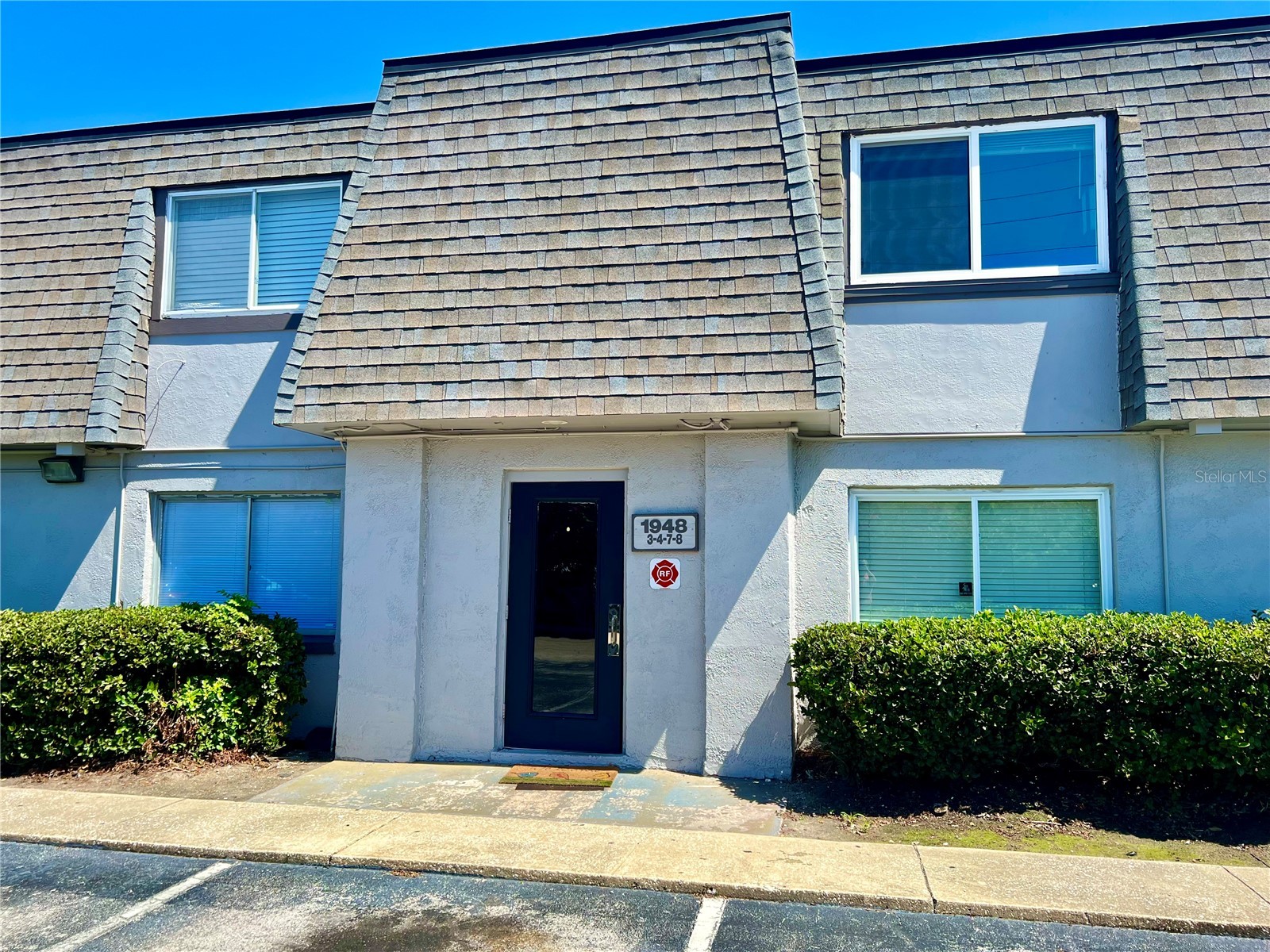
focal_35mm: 26
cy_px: 476
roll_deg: -0.2
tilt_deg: +5.3
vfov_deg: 53.1
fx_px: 954
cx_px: 635
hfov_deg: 67.3
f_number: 1.5
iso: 50
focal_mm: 5.7
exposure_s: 1/2762
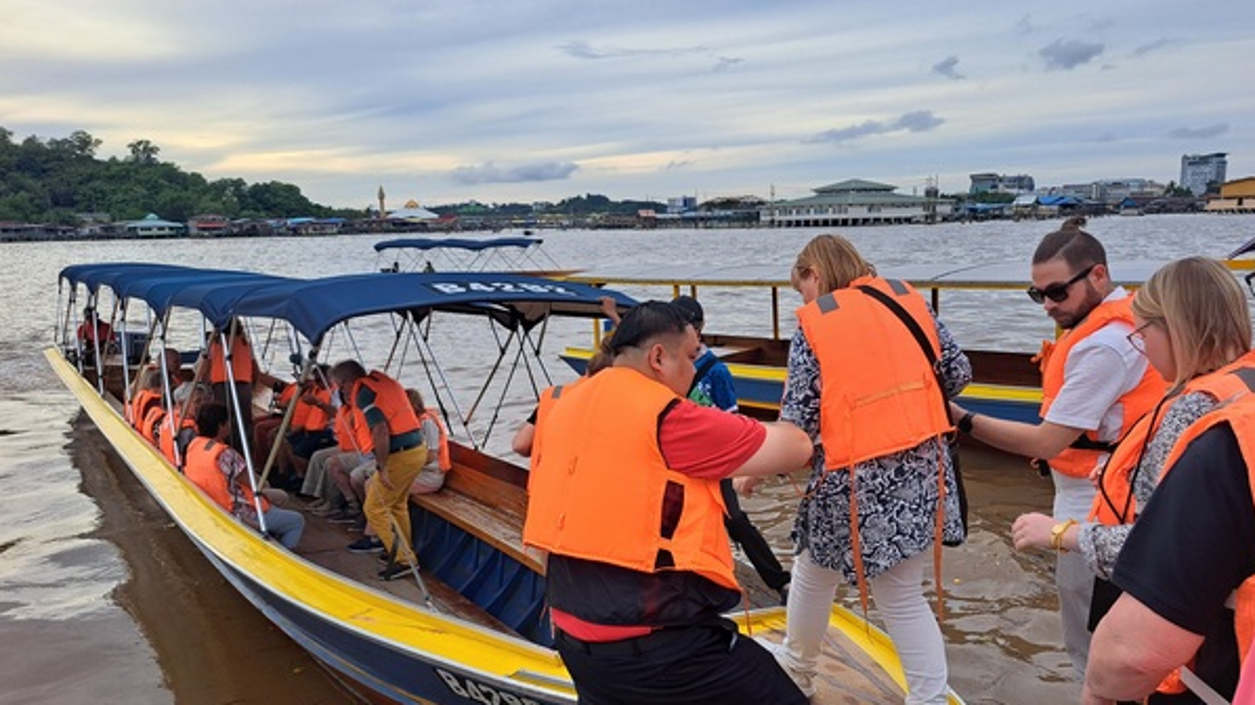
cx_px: 632
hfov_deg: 67.9
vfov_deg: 41.3
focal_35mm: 28
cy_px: 411
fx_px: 932
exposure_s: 1/295
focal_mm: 5.23
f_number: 1.8
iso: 50
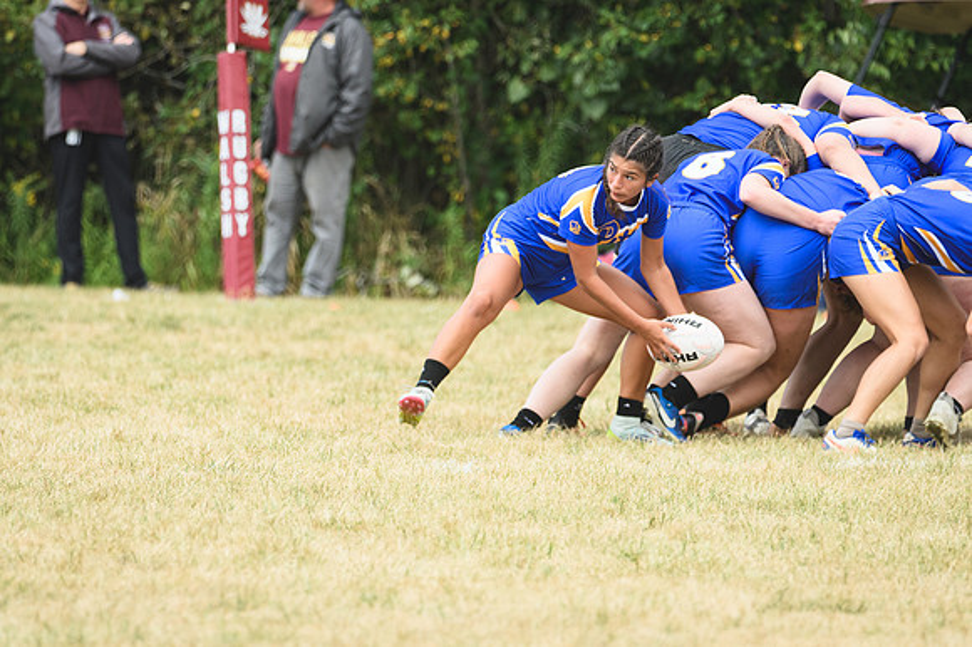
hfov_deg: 3.0
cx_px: 486
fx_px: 18619
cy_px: 324
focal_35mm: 690
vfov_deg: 2.0
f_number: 6.3
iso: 900
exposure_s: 1/1000
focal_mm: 460
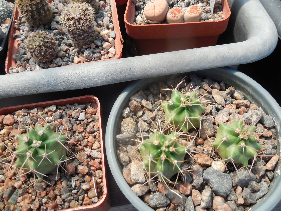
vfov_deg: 45.4
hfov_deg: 58.4
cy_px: 106
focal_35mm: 31
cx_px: 140
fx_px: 252
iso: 125
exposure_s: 1/500
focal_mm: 5.6
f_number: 3.6
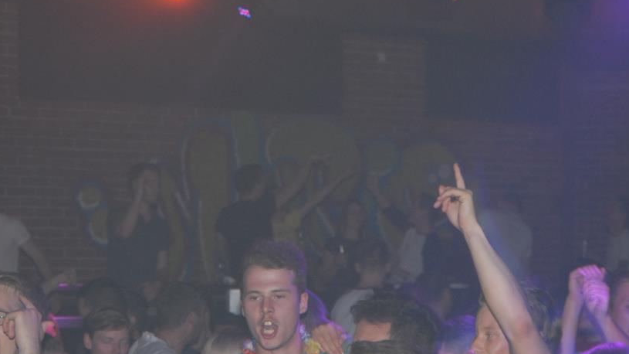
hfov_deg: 18.6
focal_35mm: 115
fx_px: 1918
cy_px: 275
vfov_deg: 10.5
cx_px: 351
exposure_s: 1/8
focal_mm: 52
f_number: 5.6
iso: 400
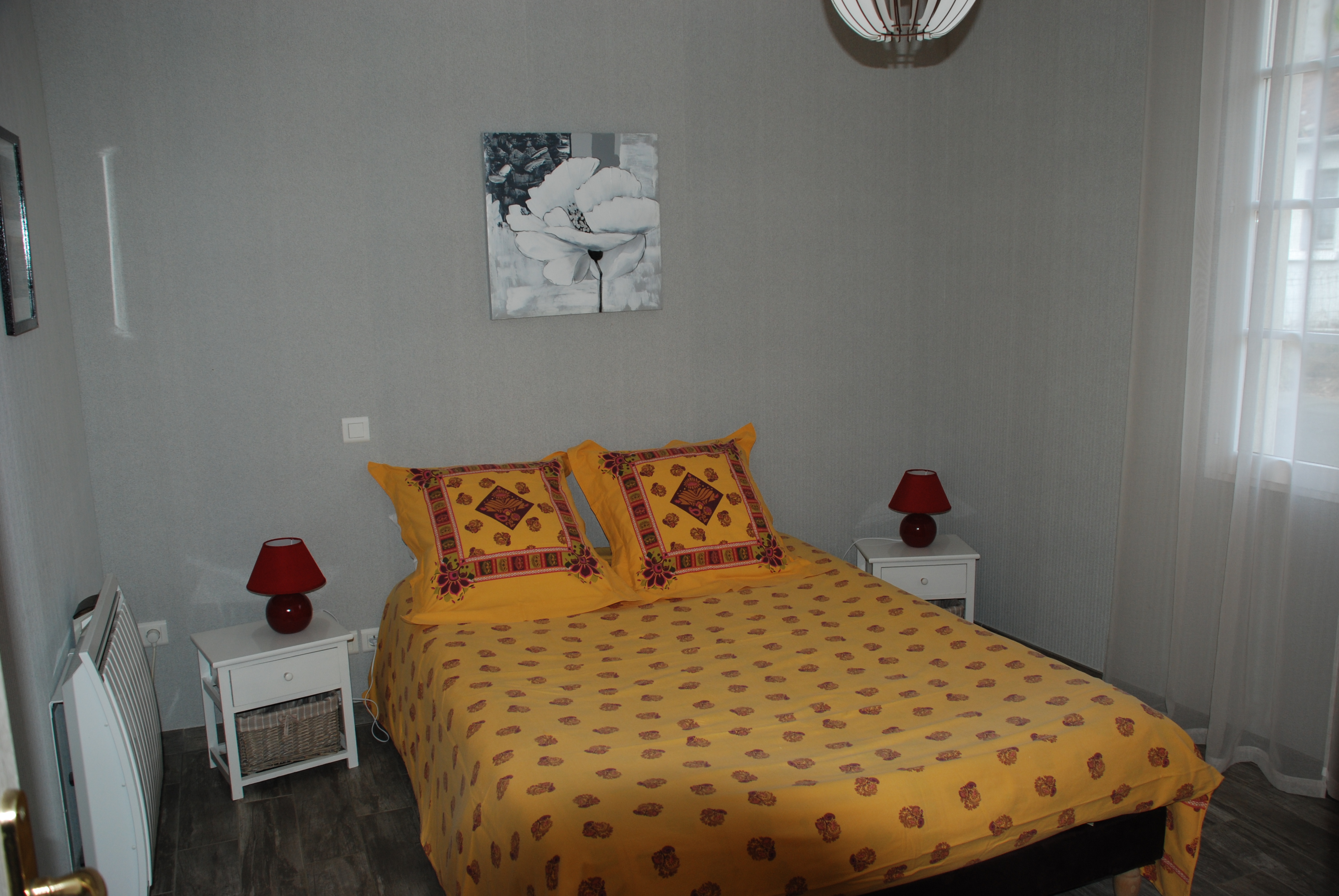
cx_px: 670
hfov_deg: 61.9
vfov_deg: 43.7
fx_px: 1117
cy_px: 448
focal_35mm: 30
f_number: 3.8
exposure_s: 1/60
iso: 200
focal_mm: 20
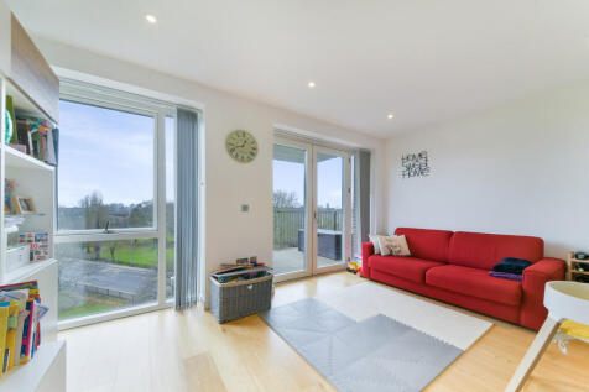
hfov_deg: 112.6
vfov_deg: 90.0
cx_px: 294
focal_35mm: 12
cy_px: 196
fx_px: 196
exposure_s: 1/5
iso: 200
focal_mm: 12
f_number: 16
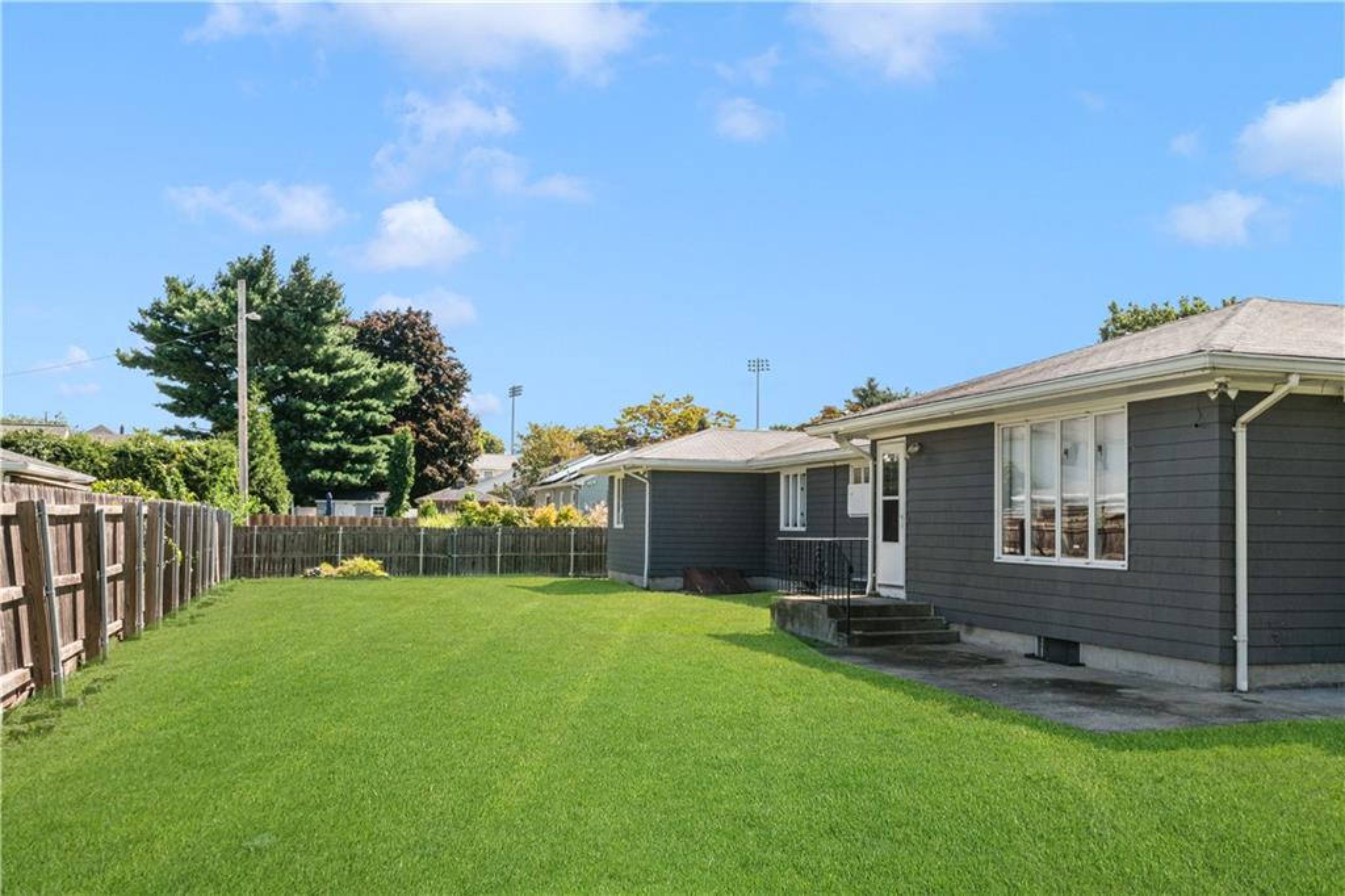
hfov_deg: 57.2
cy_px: 448
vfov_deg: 39.9
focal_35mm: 33
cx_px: 672
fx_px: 1232
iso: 400
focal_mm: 22
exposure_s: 1/200
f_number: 14
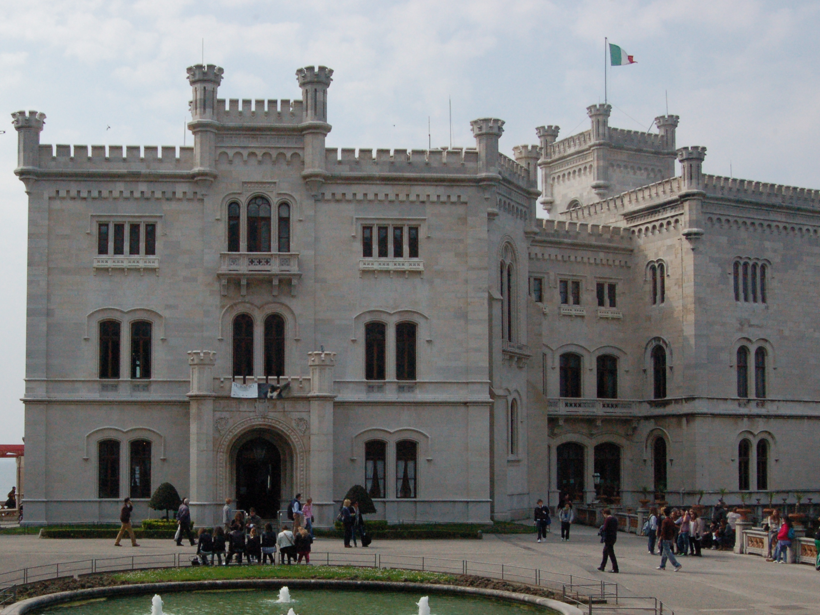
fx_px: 1184
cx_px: 283
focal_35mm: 50
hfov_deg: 37.8
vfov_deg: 29.0
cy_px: 391
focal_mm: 24
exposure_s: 1/1000
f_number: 16
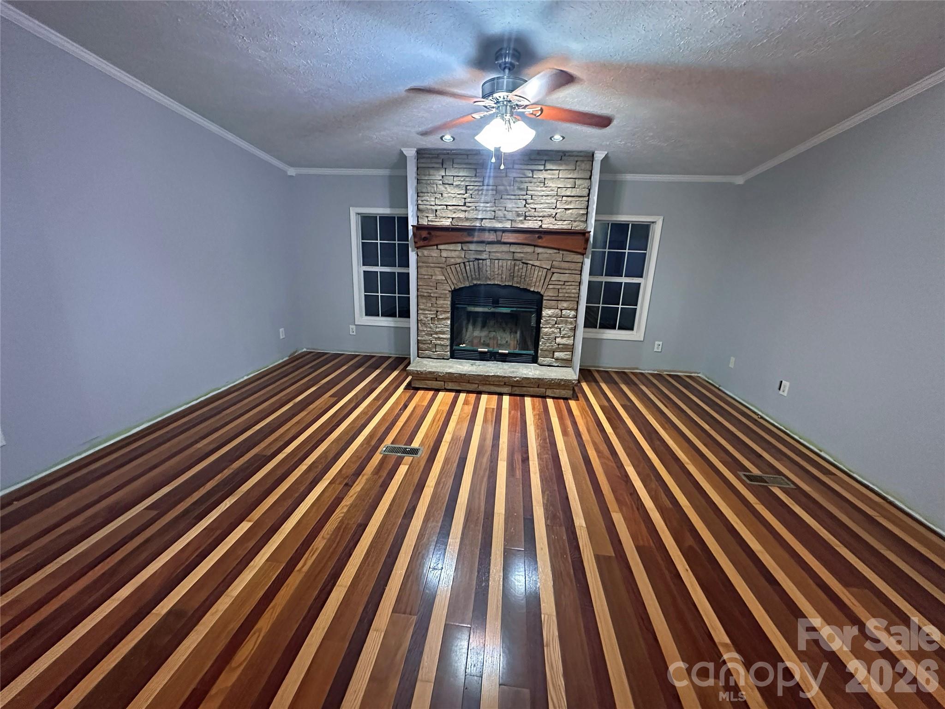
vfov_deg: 85.7
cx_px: 472
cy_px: 354
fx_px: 382
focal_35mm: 14
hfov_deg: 102.1
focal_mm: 2.22
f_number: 2.2
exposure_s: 1/60
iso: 800
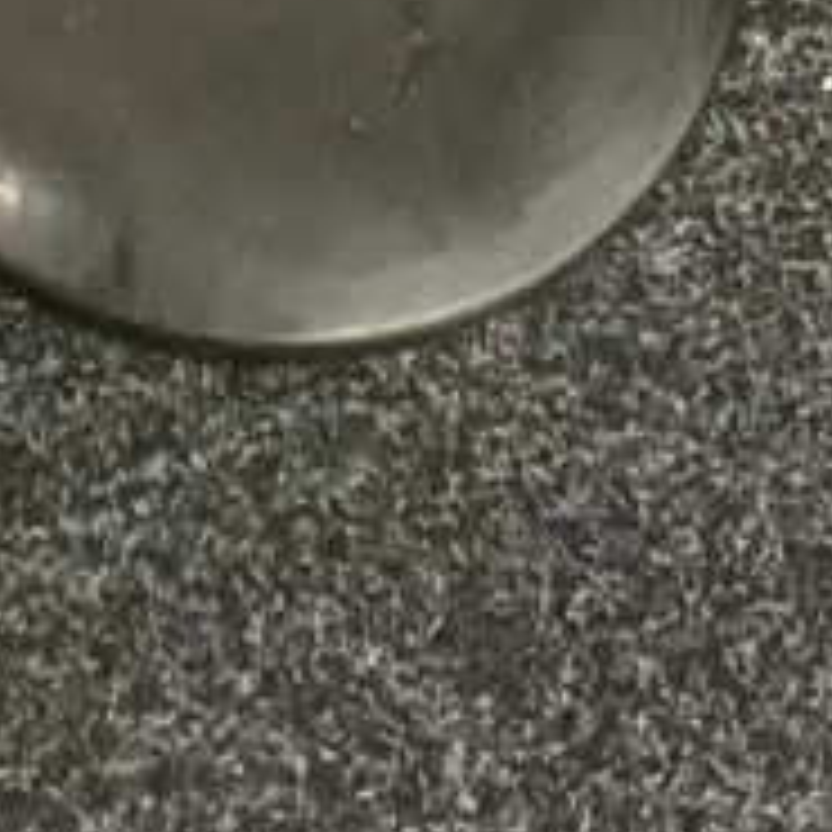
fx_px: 3725
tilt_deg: -63.6
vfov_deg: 11.8
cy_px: -648
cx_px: -369
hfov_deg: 12.2
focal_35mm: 137
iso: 320
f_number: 1.8
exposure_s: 1/50
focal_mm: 3.99
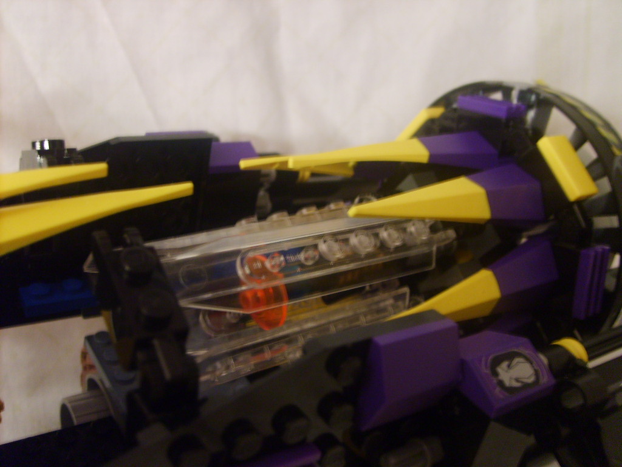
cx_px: 311
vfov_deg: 40.7
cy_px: 234
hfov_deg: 52.6
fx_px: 629
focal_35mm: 35
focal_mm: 5.8
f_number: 2.8
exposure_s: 1/4
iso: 140
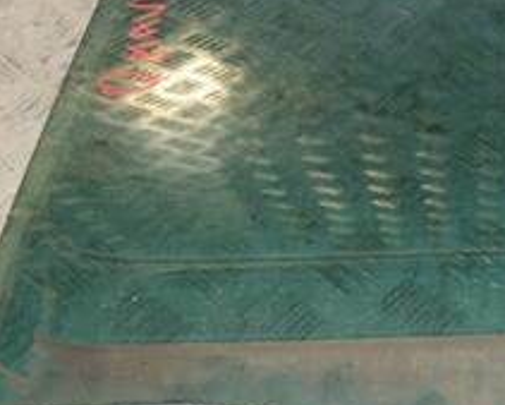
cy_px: 151
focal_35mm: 96
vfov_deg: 16.0
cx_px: 598
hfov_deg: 18.9
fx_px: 1435
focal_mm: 24
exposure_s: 1/200
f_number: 6.3
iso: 800
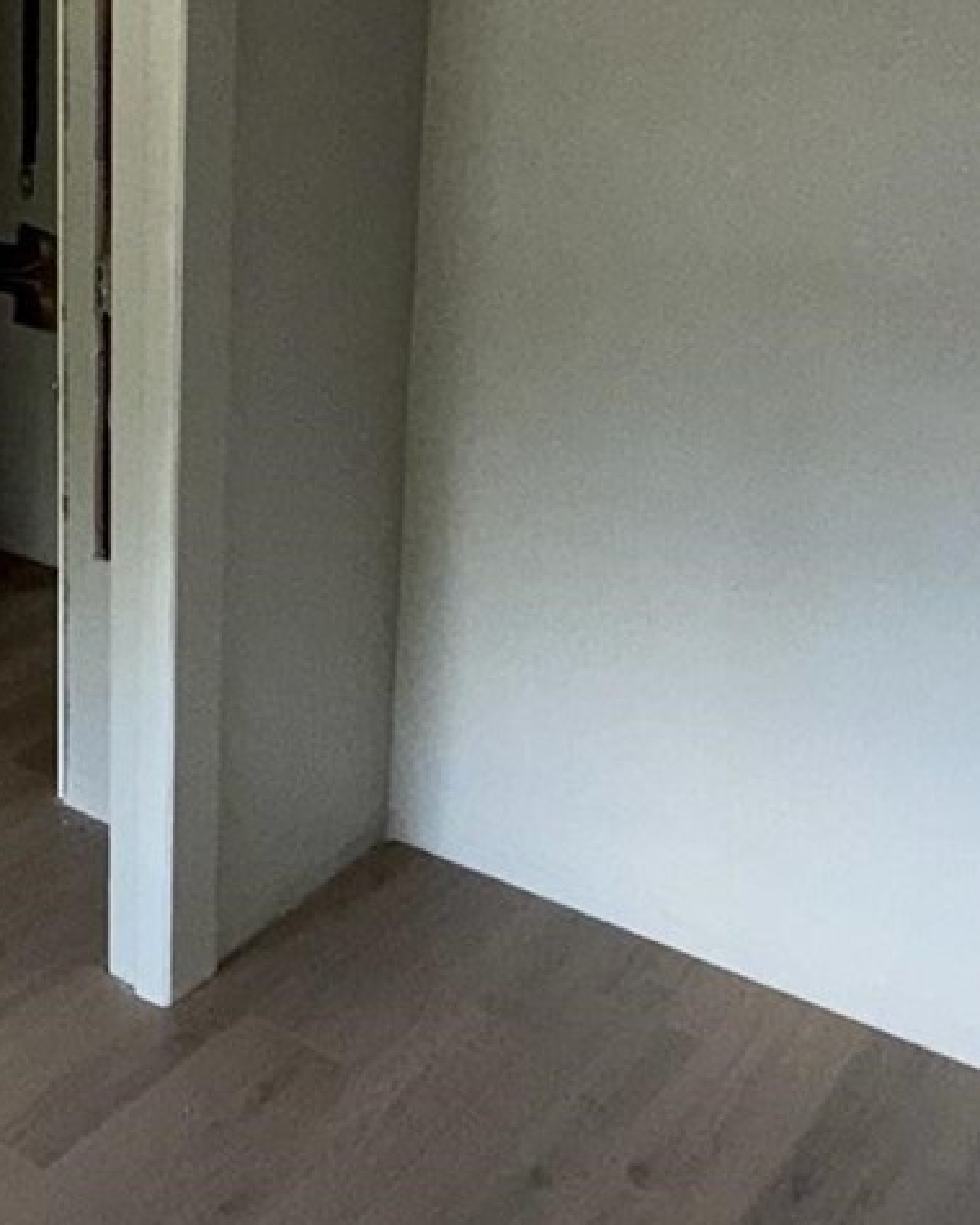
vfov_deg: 39.5
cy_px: 348
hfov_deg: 30.3
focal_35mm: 46
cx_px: -15
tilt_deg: -13.0
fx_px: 1668
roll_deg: +1.1
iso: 160
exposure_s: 1/103
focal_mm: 2.22
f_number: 2.2
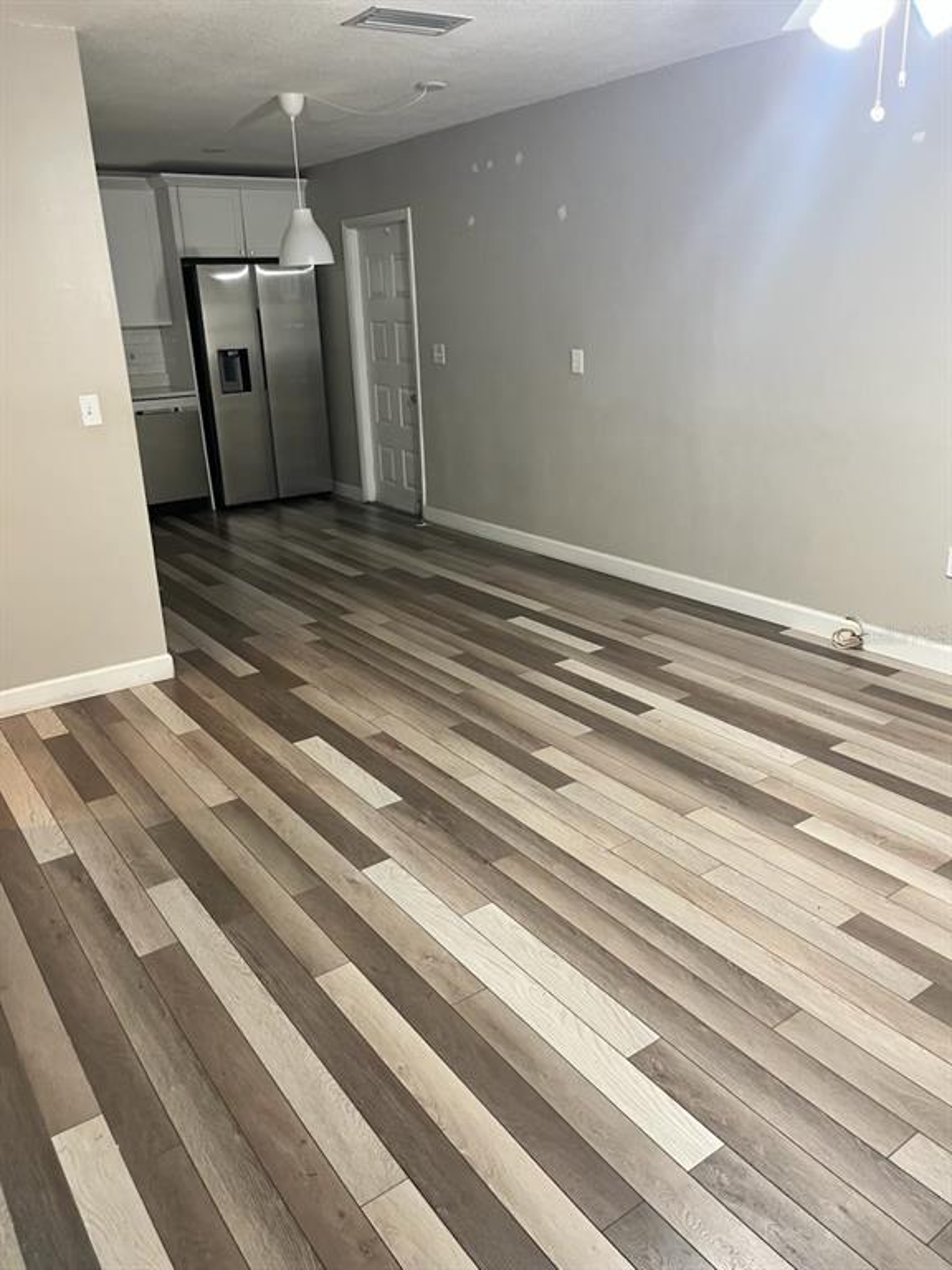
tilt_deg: -18.7
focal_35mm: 26
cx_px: 476
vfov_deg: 67.3
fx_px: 953
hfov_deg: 53.1
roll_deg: +4.0
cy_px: 635
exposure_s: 1/60
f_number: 1.6
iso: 160
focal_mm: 5.1
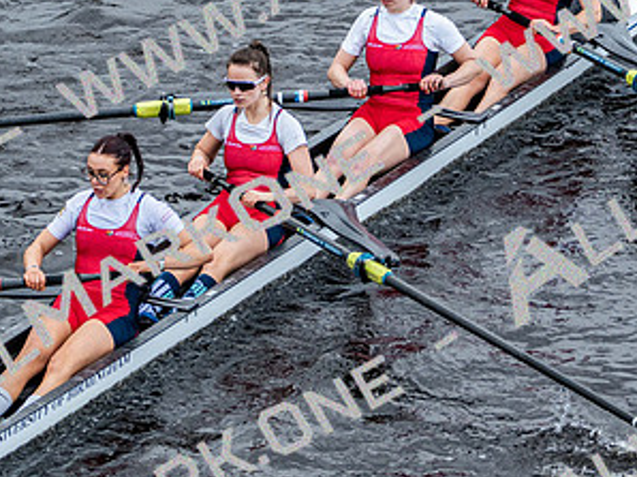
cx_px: 321
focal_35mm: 498
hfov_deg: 4.0
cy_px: 125
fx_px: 9157
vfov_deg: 3.0
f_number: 5.6
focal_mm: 266
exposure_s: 1/1250
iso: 1600
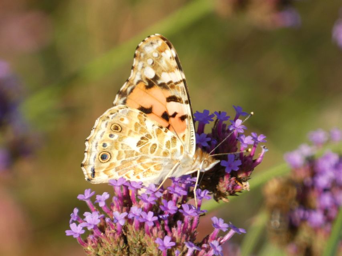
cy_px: 128
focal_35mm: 1000
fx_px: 9881
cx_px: 171
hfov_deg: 2.0
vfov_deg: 1.5
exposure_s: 1/125
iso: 100
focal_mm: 179.2
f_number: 5.6
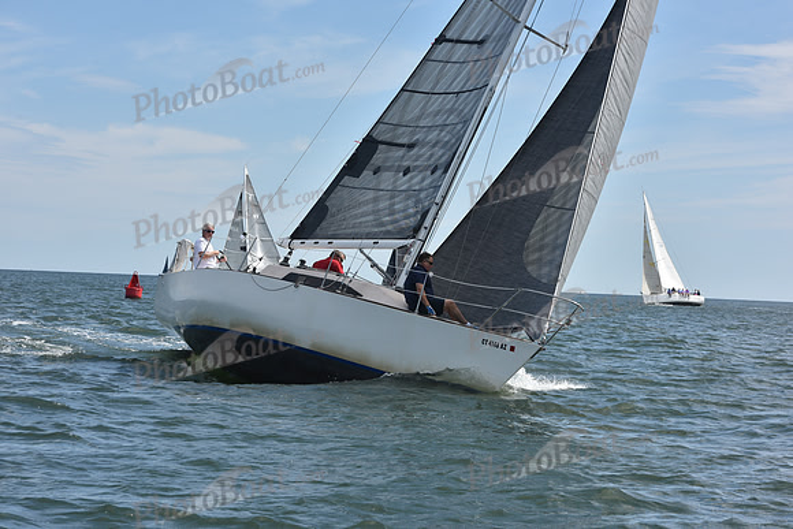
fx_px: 2203
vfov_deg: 13.7
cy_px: 264
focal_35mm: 100
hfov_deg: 20.4
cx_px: 396
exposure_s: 1/1000
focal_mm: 100
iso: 320
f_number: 10
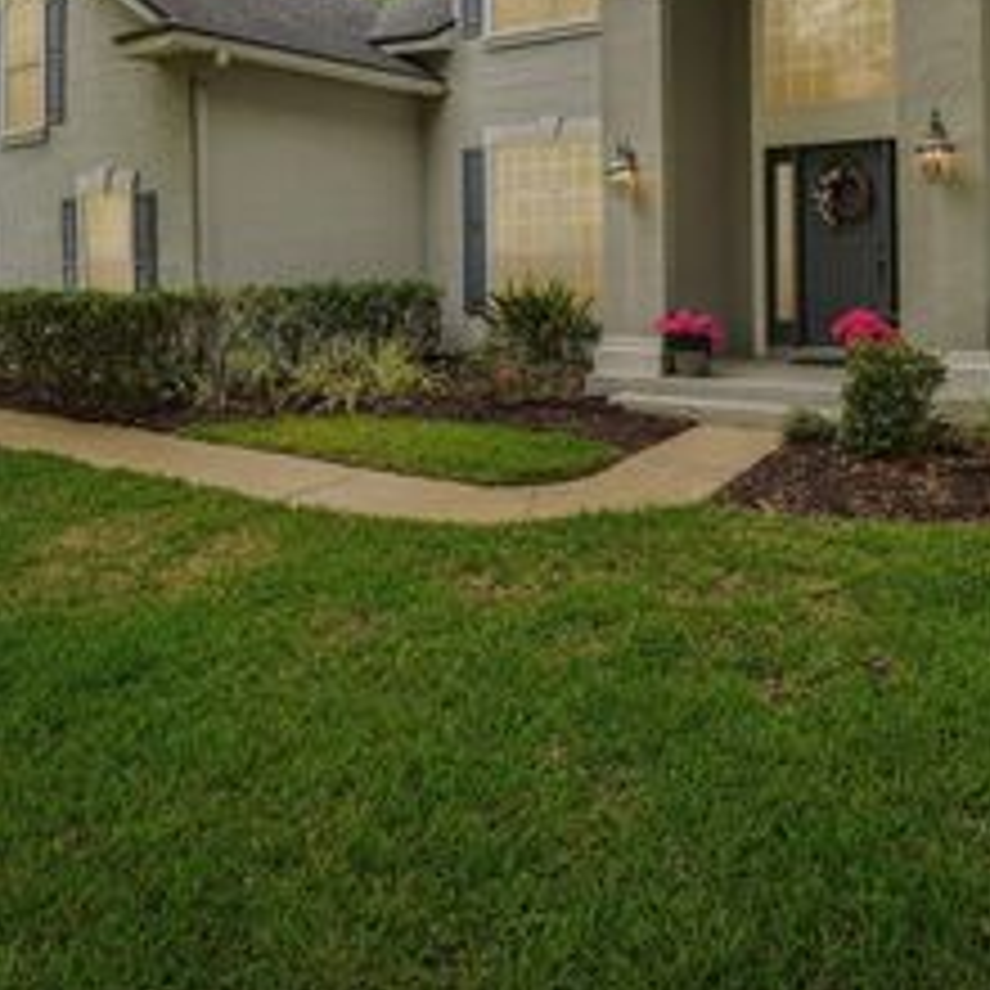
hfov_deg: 57.4
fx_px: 874
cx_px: 684
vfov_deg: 56.3
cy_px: 254
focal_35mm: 27
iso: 100
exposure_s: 1/30
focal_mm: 14
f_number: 11
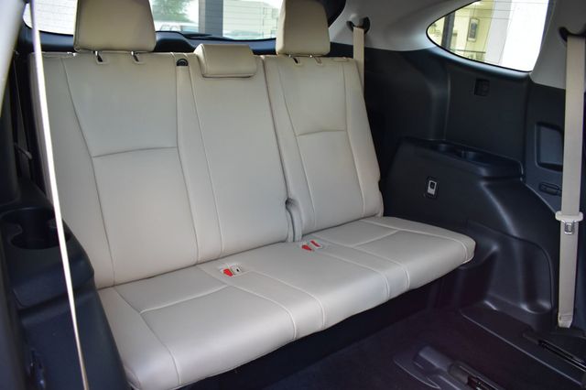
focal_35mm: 27
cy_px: 195
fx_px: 439
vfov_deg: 47.9
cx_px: 293
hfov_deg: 67.4
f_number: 6.3
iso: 1400
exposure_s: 1/15
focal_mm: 18
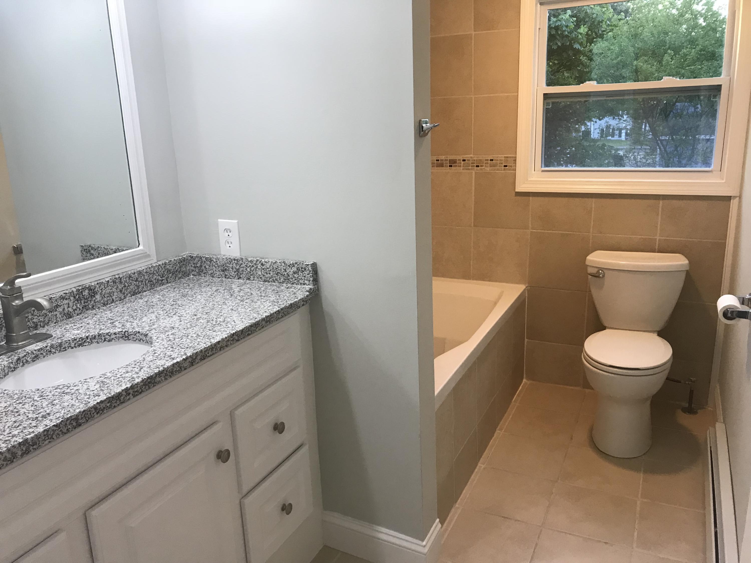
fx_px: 607
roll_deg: +1.8
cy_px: 282
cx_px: 376
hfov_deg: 63.4
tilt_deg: -13.4
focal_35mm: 28
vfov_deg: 49.7
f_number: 1.8
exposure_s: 1/30
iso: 25
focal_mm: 3.99
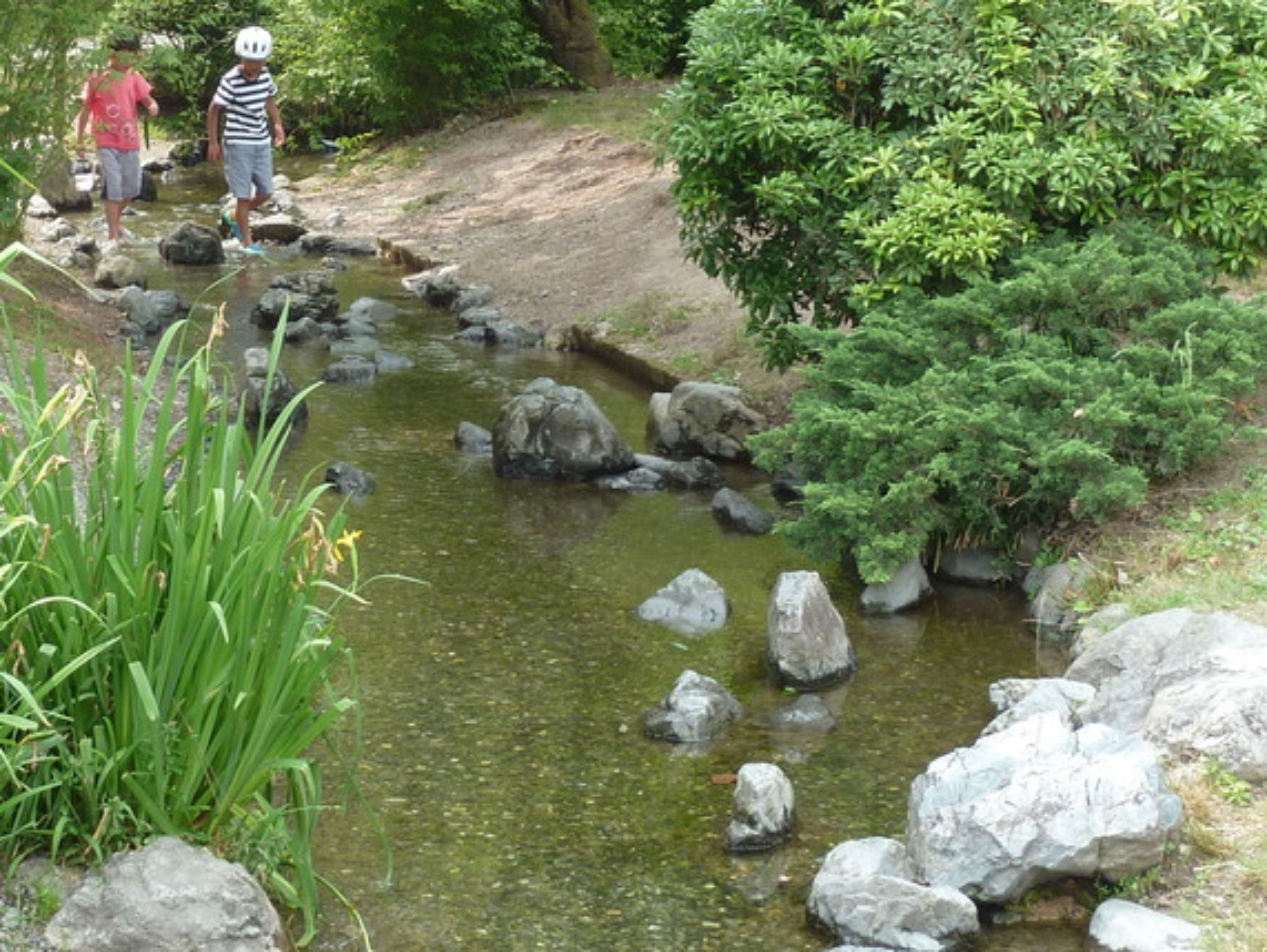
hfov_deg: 22.9
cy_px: 233
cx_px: 242
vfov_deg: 17.5
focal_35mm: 84
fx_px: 3076
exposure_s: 1/80
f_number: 3.6
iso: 80
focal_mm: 6.5
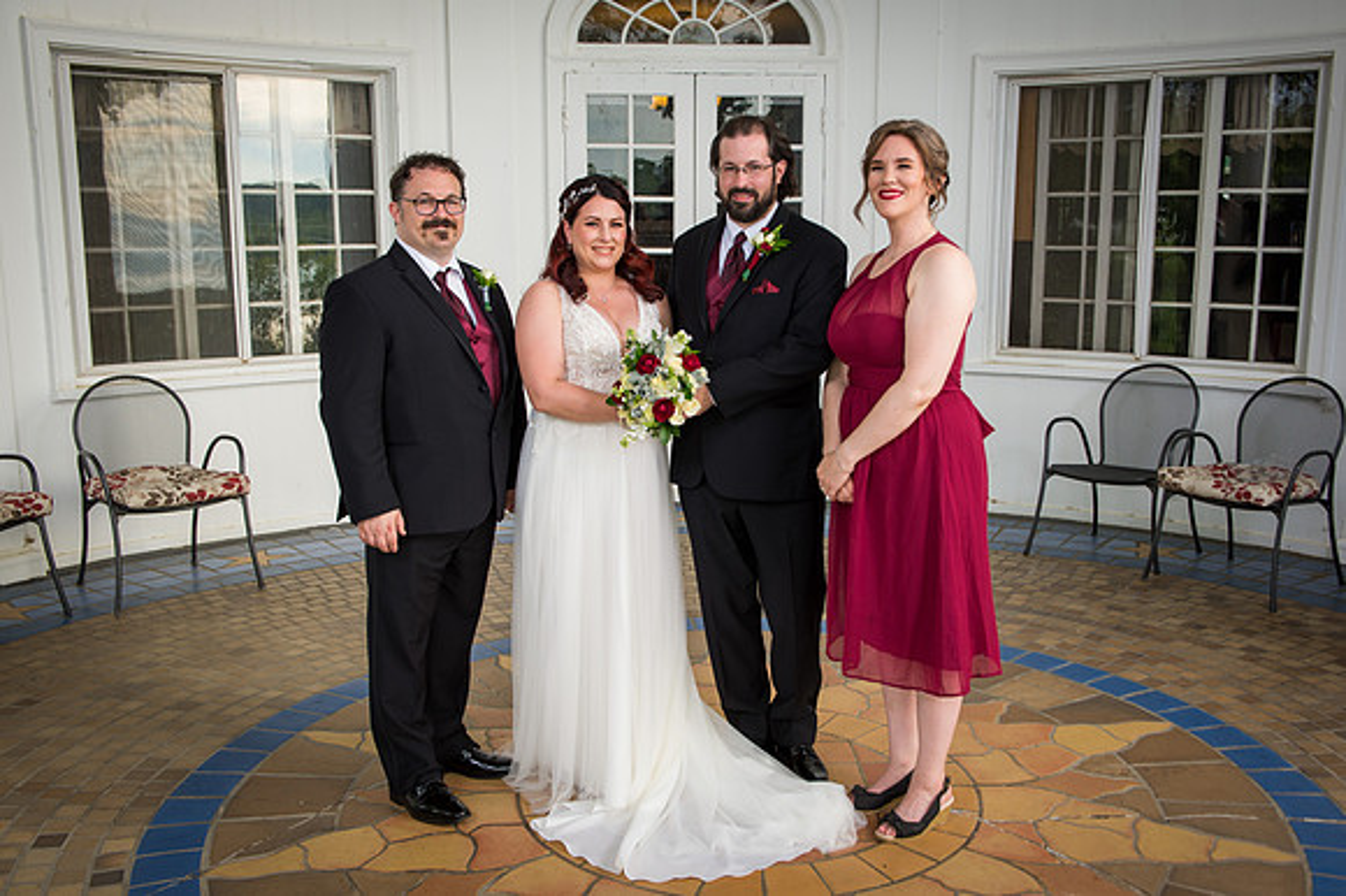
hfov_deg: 52.2
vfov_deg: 36.1
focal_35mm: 37
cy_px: 455
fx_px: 1373
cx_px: 722
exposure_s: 1/250
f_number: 4.8
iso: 400
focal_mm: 34
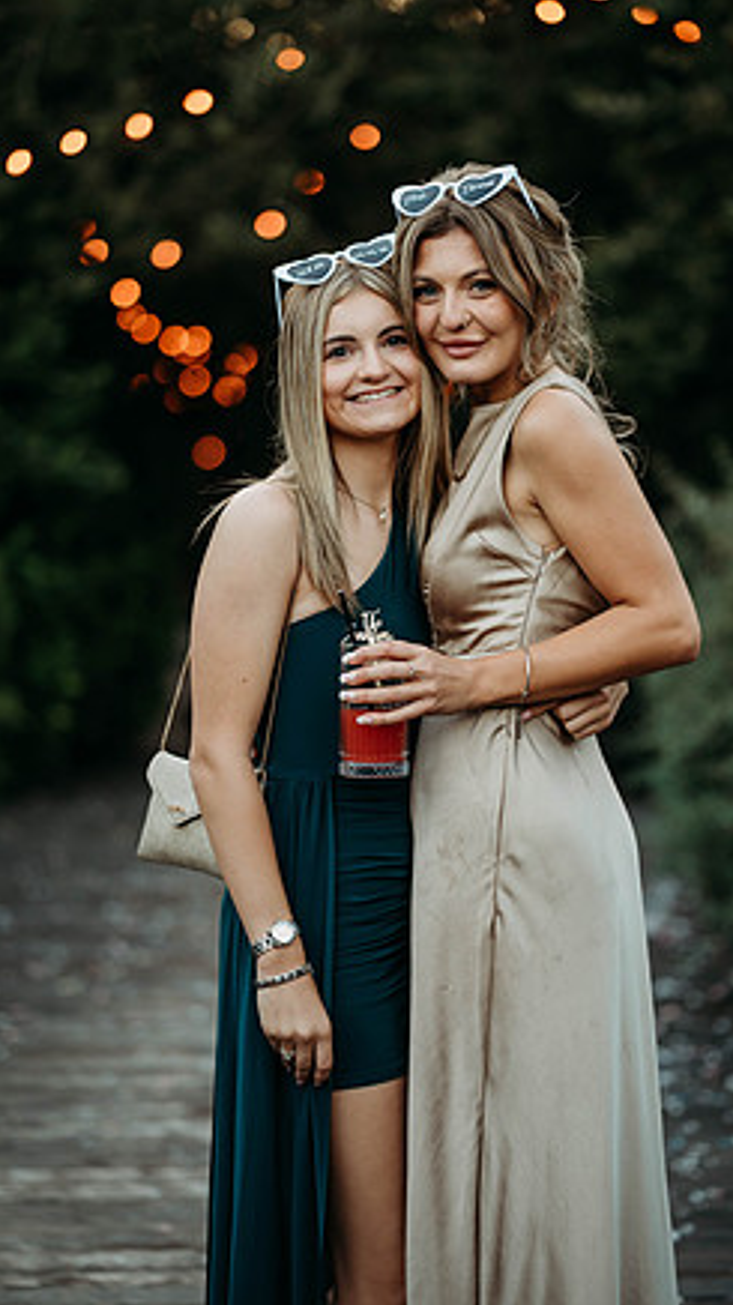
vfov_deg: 23.2
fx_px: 3181
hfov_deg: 13.1
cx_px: 443
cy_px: 641
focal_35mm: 92
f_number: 2
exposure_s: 1/200
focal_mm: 85
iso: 280
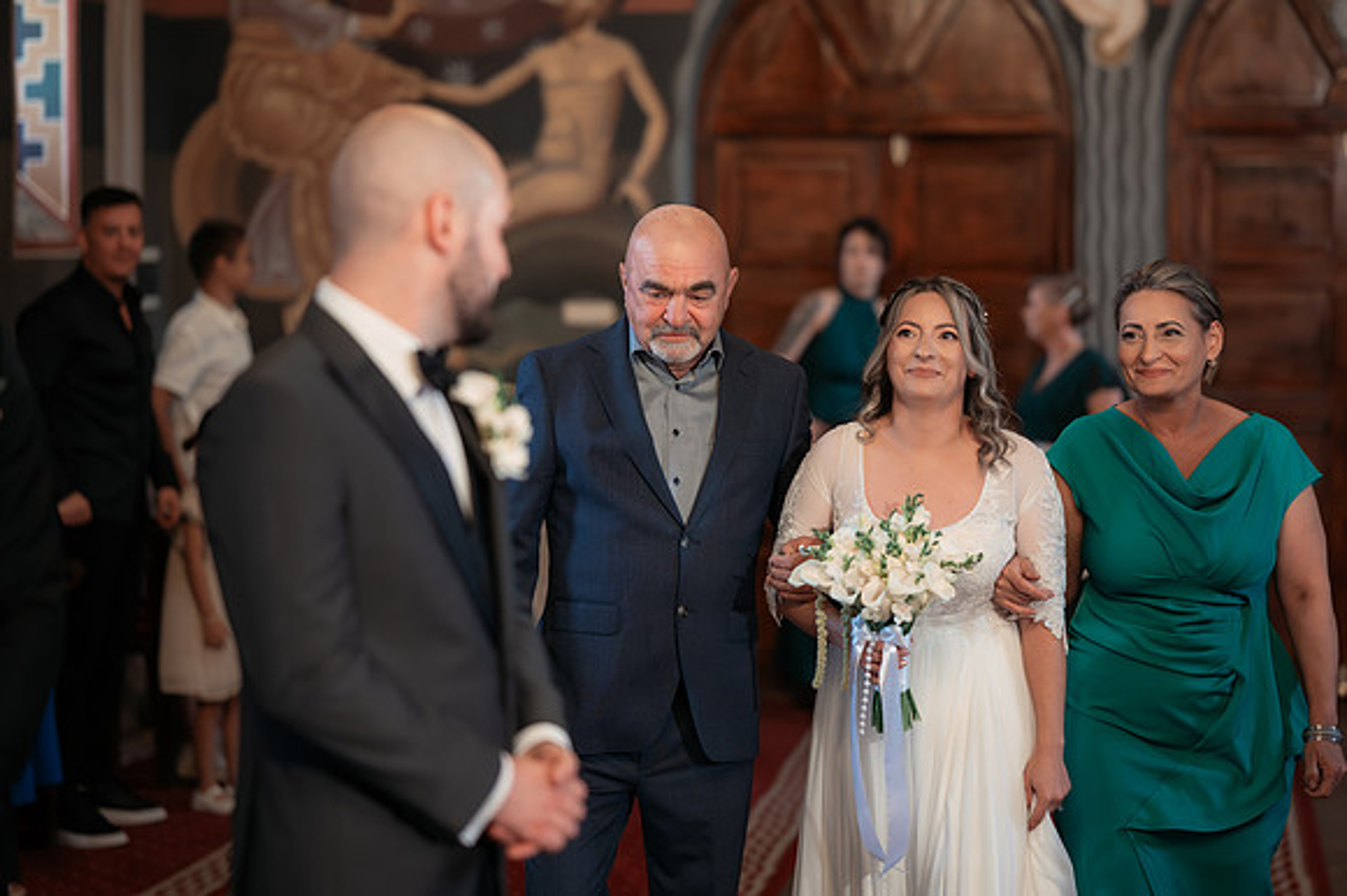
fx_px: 3381
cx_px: 699
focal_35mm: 90
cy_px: 429
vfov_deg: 15.1
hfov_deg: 22.5
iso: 1600
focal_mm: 85
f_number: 2
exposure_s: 1/200
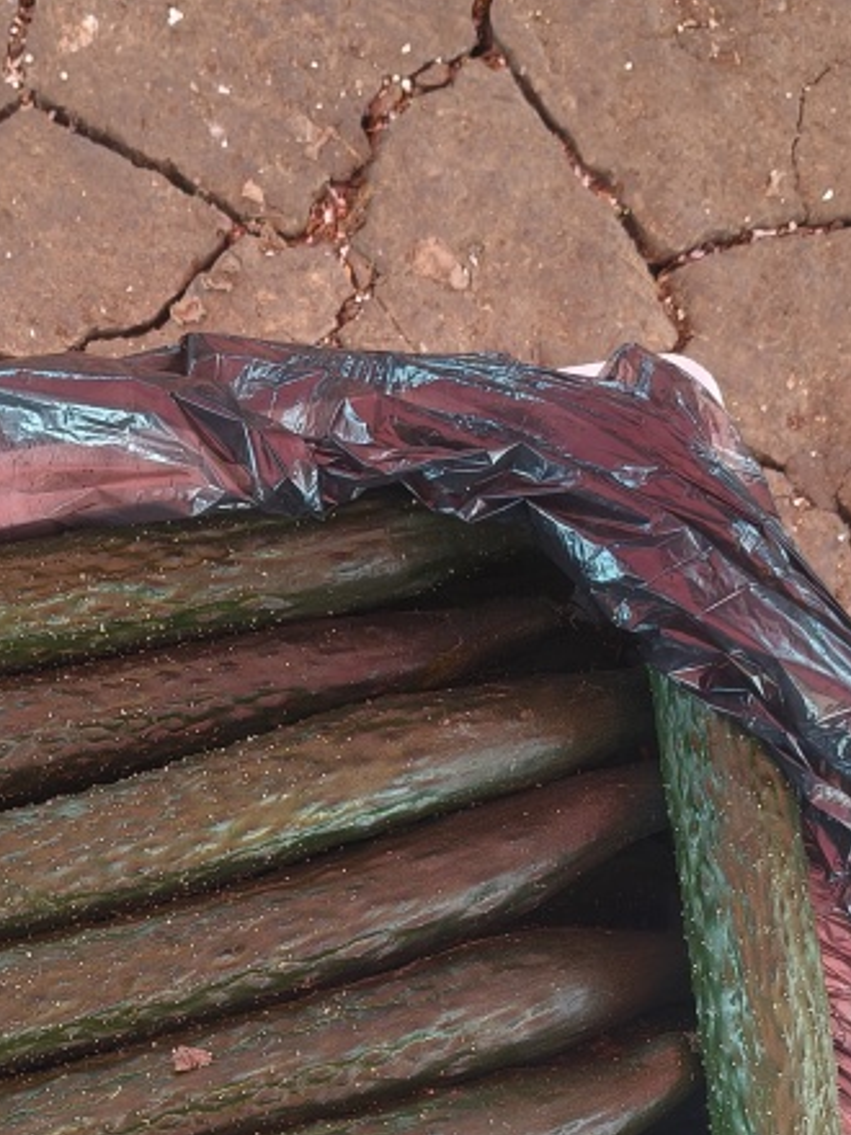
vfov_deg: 29.3
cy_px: 1051
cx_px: 181
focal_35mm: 63
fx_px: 2065
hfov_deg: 23.0
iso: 200
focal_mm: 4.84
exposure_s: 1/100
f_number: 1.8
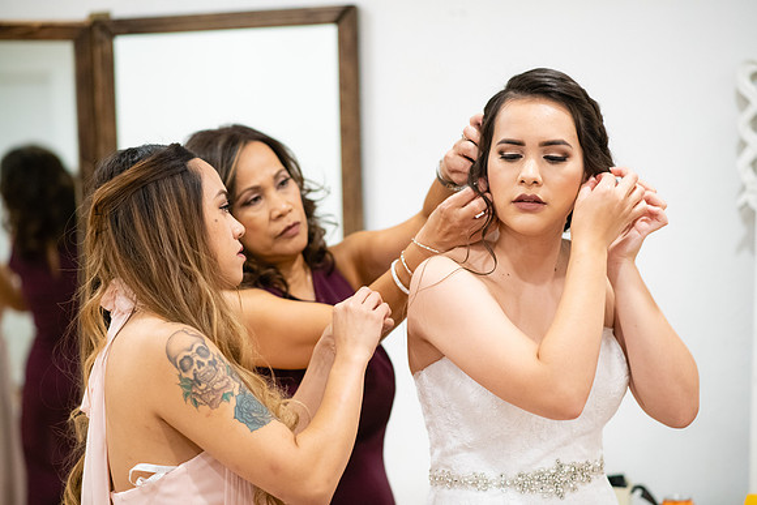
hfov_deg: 23.9
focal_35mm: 85
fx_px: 1788
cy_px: 252
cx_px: 378
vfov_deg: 16.1
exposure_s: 1/320
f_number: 2.2
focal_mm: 85
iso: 2000
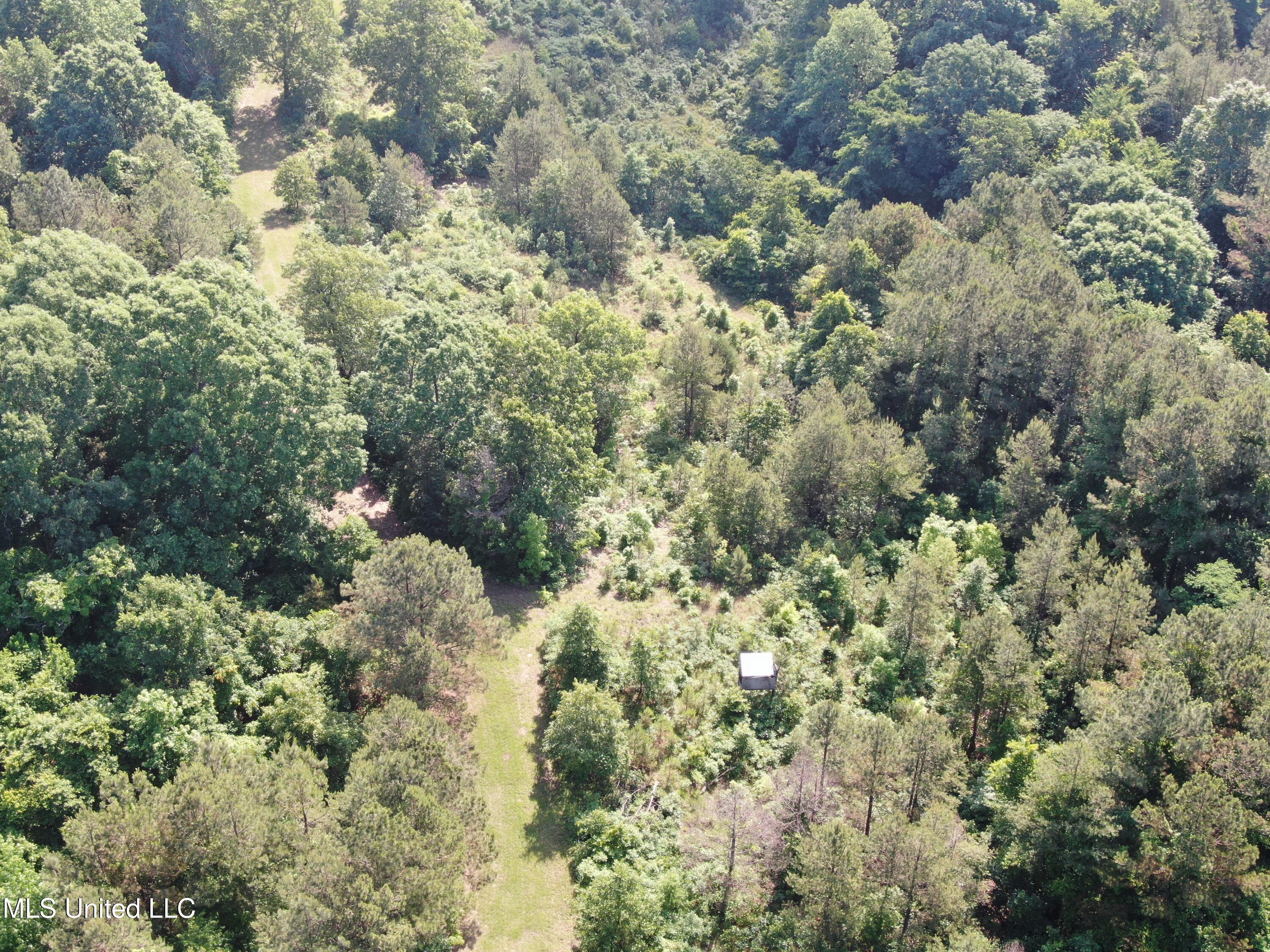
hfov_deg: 40.4
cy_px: 476
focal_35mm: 47
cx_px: 635
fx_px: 1724
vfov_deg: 30.9
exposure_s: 1/120
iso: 100
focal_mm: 8.42
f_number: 3.8
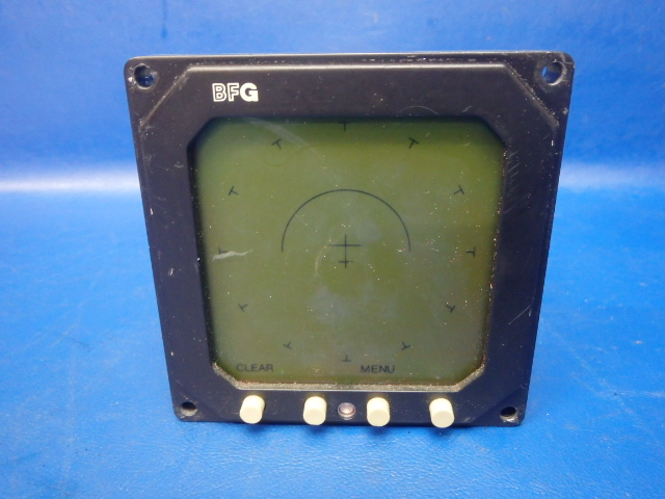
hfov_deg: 63.4
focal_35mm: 28
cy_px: 250
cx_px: 332
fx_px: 538
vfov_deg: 49.7
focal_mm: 5
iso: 800
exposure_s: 1/15
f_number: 3.9
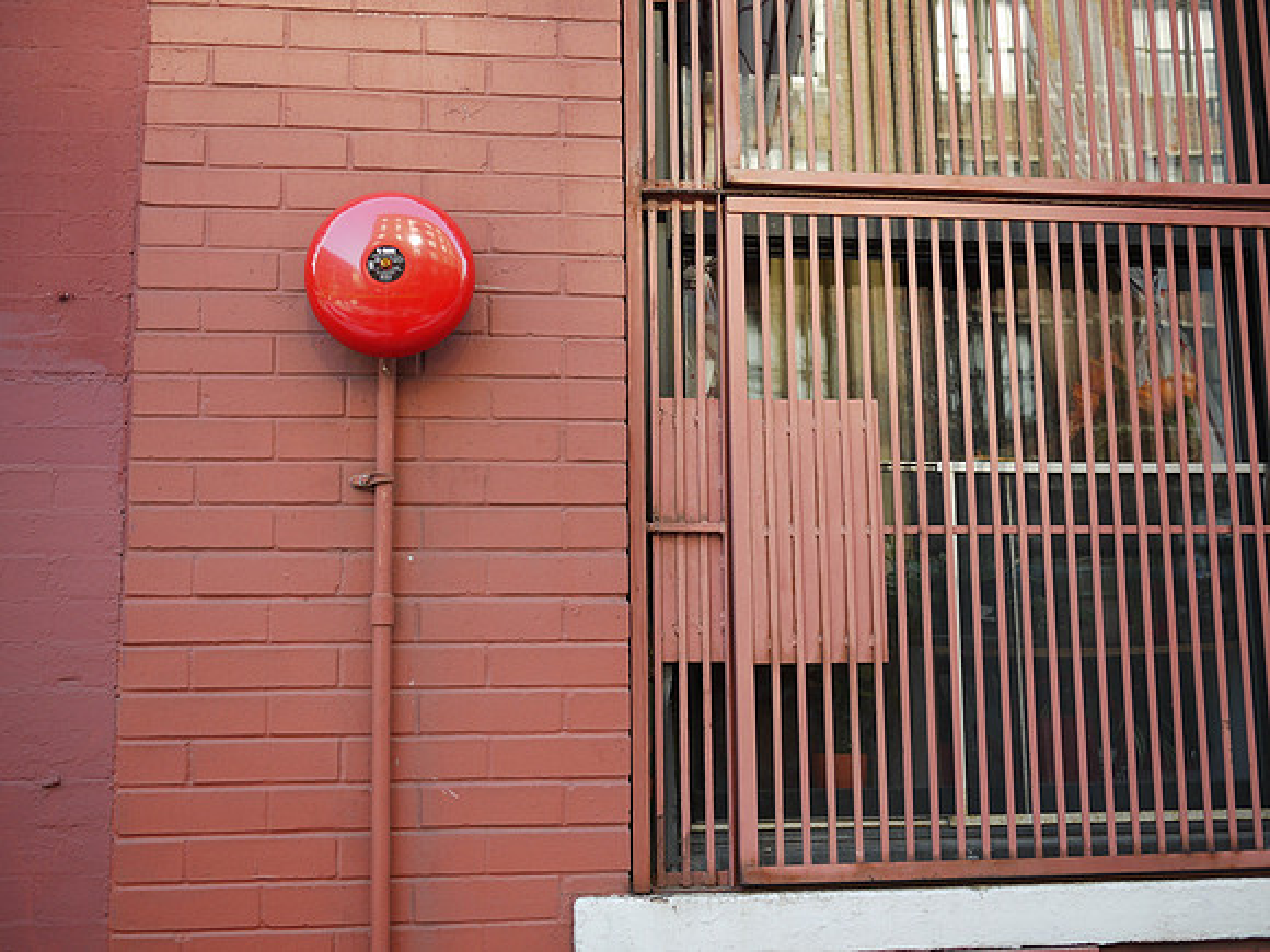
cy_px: 476
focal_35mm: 40
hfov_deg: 46.8
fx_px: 1468
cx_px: 635
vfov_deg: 36.0
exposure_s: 1/125
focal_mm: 20
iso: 100
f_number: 2.2
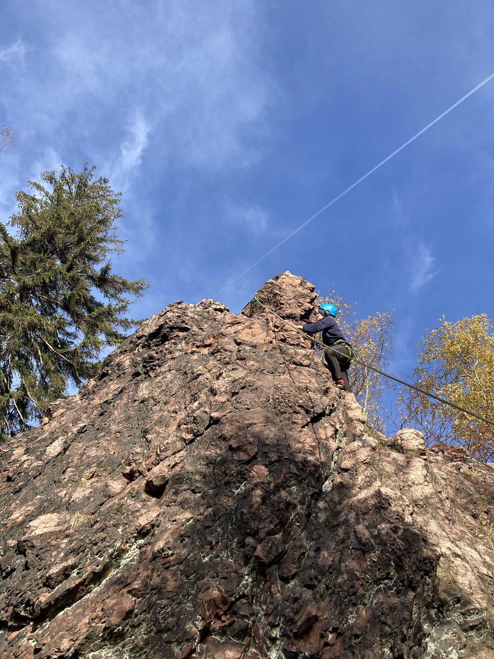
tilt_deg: +49.0
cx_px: 247
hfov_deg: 49.7
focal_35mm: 28
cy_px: 330
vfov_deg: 63.4
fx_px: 533
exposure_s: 1/838
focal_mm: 3.99
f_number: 1.8
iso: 20
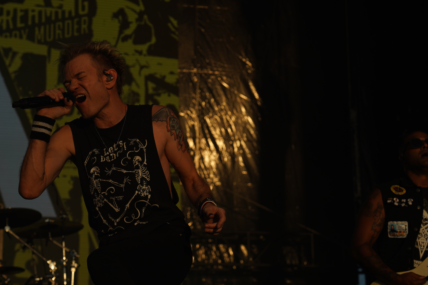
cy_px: 142
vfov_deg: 13.0
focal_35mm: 105
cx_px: 214
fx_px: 1248
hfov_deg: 19.5
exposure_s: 1/800
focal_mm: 105
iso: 100
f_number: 8
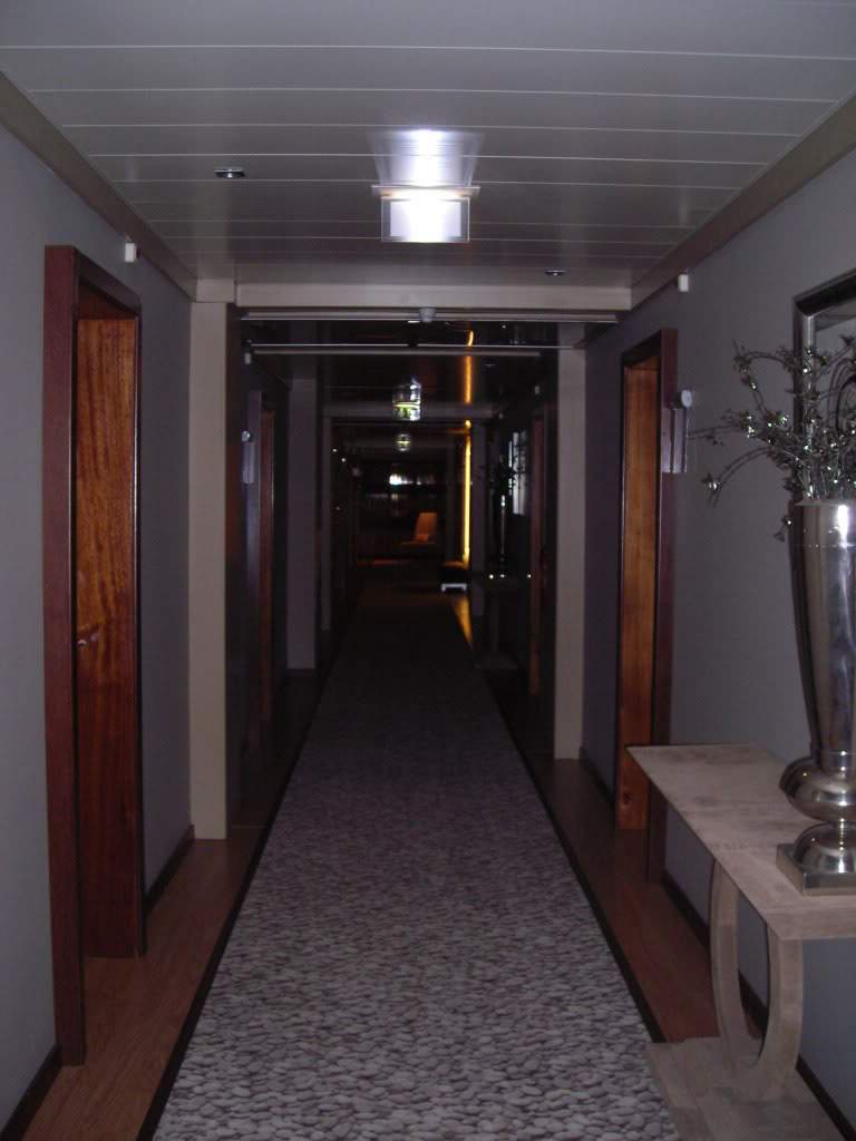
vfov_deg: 49.0
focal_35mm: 38
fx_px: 1253
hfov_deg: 37.7
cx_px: 428
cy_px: 570
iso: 182
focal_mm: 6.3
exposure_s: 1/60.1
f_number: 3.2
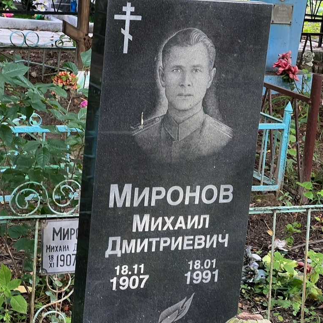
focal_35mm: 91
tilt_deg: -13.5
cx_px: 166
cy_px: 162
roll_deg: -5.4
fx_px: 961
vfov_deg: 19.1
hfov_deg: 19.1
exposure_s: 1/64
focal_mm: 9
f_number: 2.8
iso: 200
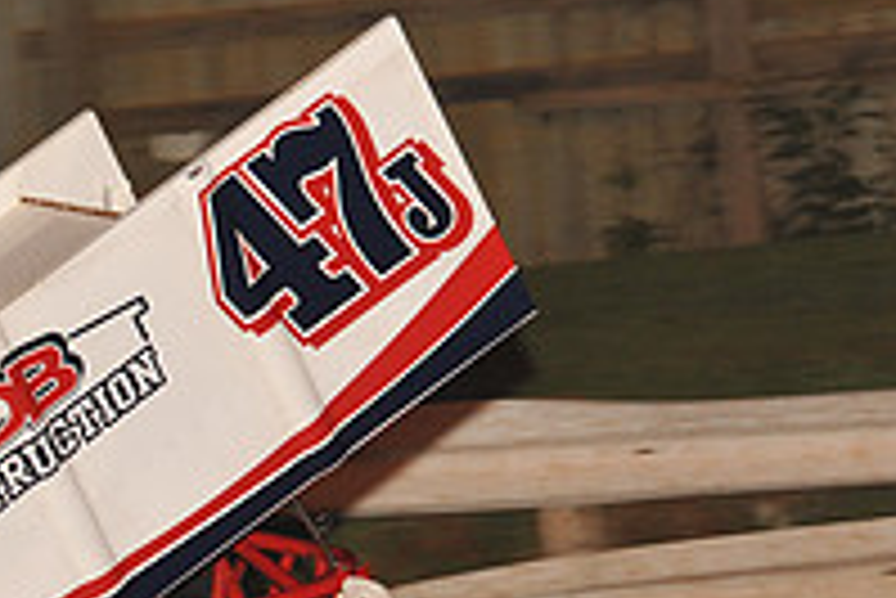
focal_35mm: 451
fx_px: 11233
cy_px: 616
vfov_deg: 3.1
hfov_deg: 4.6
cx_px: -162
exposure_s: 1/320
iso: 1000
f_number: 6.3
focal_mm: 155
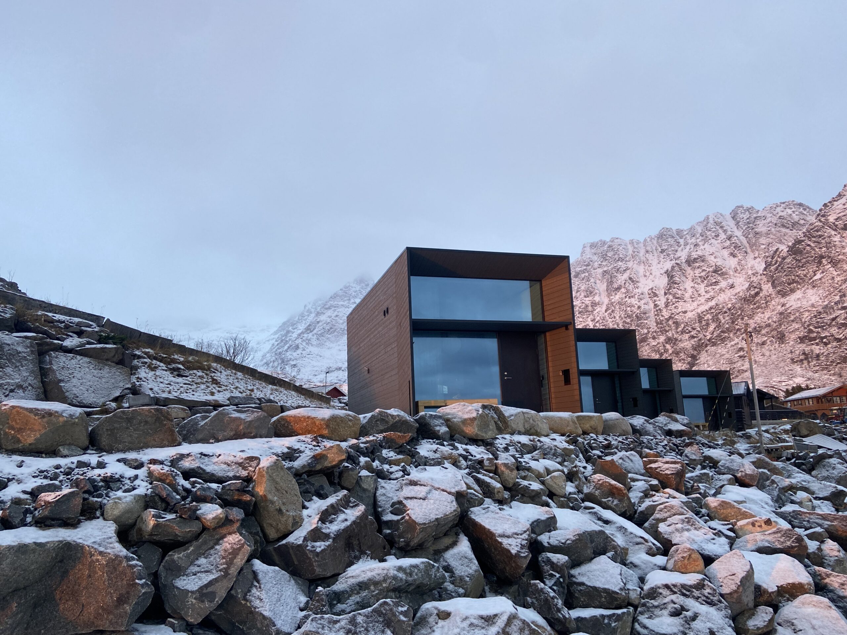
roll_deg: +2.4
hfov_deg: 67.3
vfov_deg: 53.1
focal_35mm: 26
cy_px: 318
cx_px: 424
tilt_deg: +9.0
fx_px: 636
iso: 100
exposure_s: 1/121
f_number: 1.8
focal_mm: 4.25
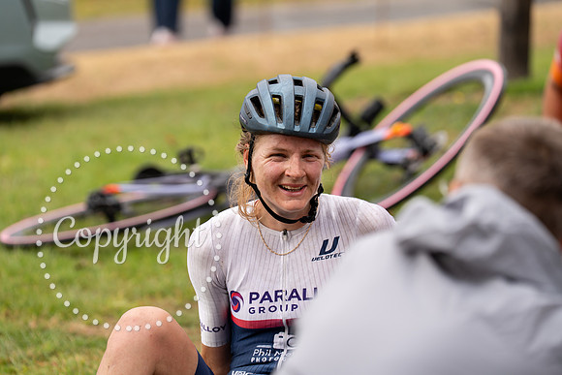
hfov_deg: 11.9
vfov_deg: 7.9
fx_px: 2701
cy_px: 188
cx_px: 281
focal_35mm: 173
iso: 250
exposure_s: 1/1000
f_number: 3.5
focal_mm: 173
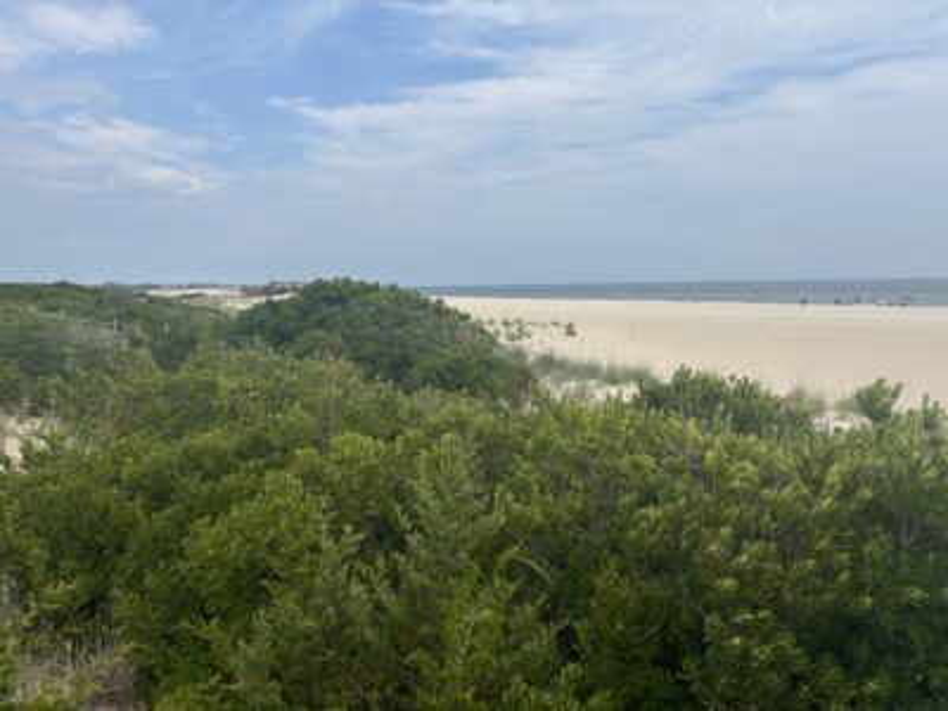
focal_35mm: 26
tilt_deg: -6.0
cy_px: 356
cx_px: 474
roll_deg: +0.9
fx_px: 712
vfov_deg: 53.1
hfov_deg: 67.3
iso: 50
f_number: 1.6
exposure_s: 1/3413
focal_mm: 5.96
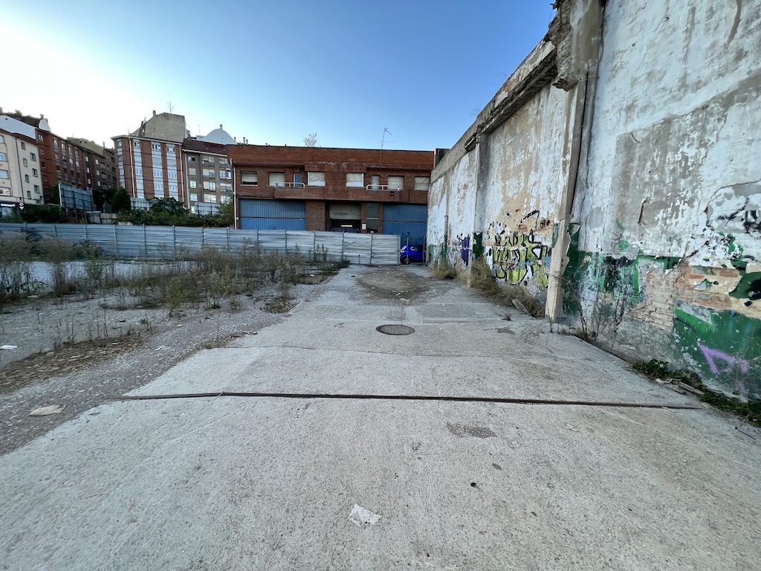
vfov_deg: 89.9
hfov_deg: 106.2
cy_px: 286
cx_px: 380
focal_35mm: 13
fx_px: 286
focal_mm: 1.57
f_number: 1.8
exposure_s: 1/193
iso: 32
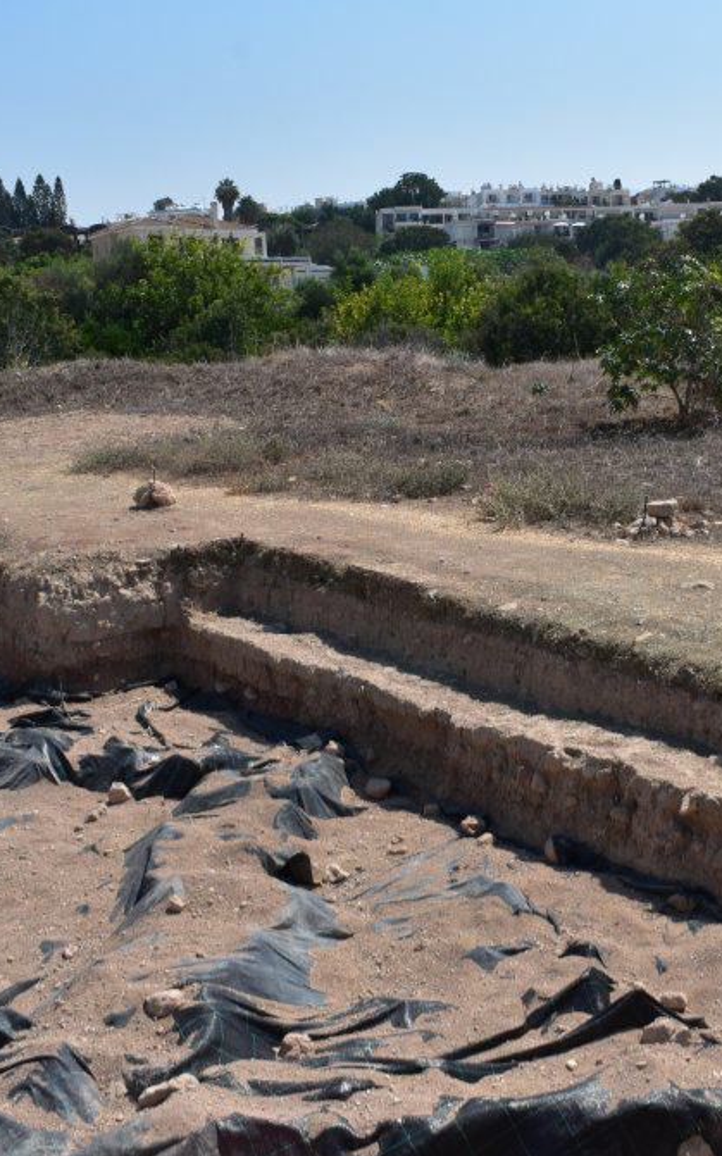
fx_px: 1323
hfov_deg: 30.4
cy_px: 575
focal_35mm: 42
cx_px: 457
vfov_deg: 47.2
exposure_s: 1/500
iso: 320
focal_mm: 18
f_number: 11
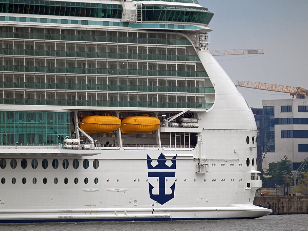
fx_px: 3854
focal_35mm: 433
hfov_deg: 4.6
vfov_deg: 3.4
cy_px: 116
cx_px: 158
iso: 200
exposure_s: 1/320
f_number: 5.6
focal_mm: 400
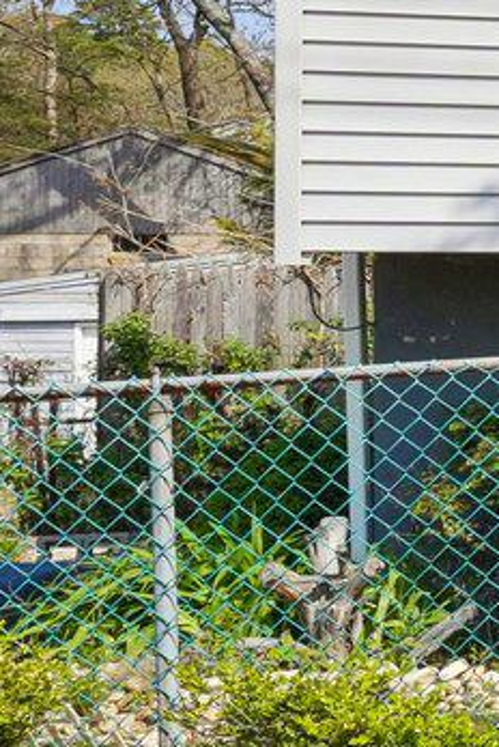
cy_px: 158
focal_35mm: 112
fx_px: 2324
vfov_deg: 18.1
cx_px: 2061
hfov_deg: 7.7
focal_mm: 19
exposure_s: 1/800
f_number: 6.3
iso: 320
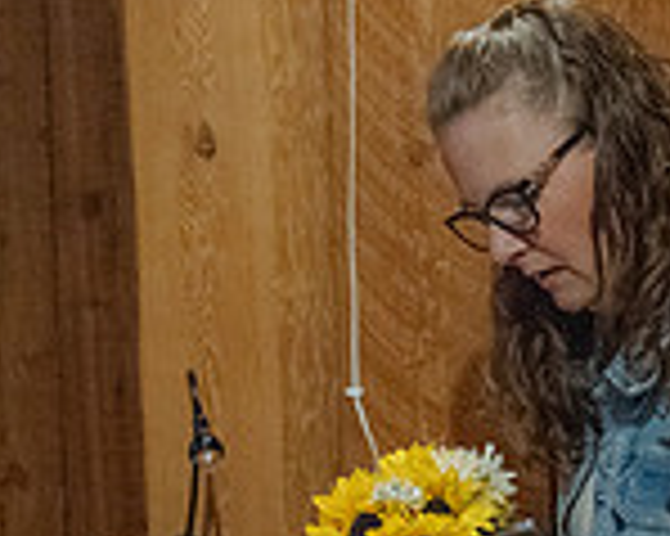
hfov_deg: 20.1
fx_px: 1883
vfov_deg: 16.0
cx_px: 441
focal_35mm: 95
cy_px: 493
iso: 5000
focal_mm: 26
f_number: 4
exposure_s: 1/125
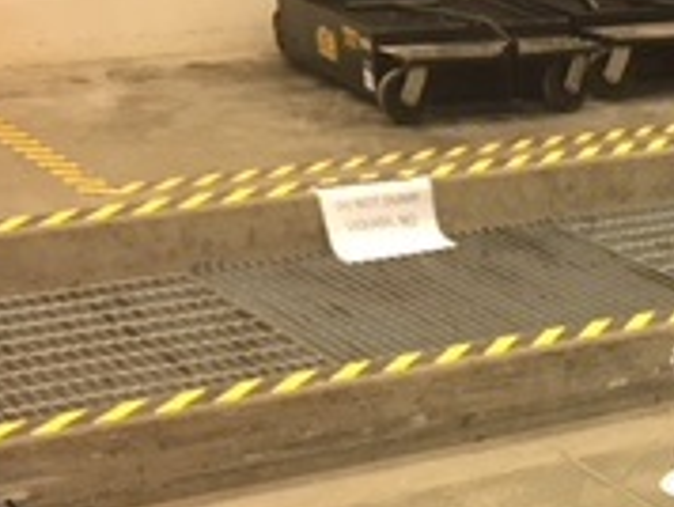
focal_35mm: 104
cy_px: 878
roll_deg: -5.6
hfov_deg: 17.2
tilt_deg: -30.5
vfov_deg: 13.1
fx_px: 2028
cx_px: 981
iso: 50
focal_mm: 4.15
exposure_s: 1/15
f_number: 2.2
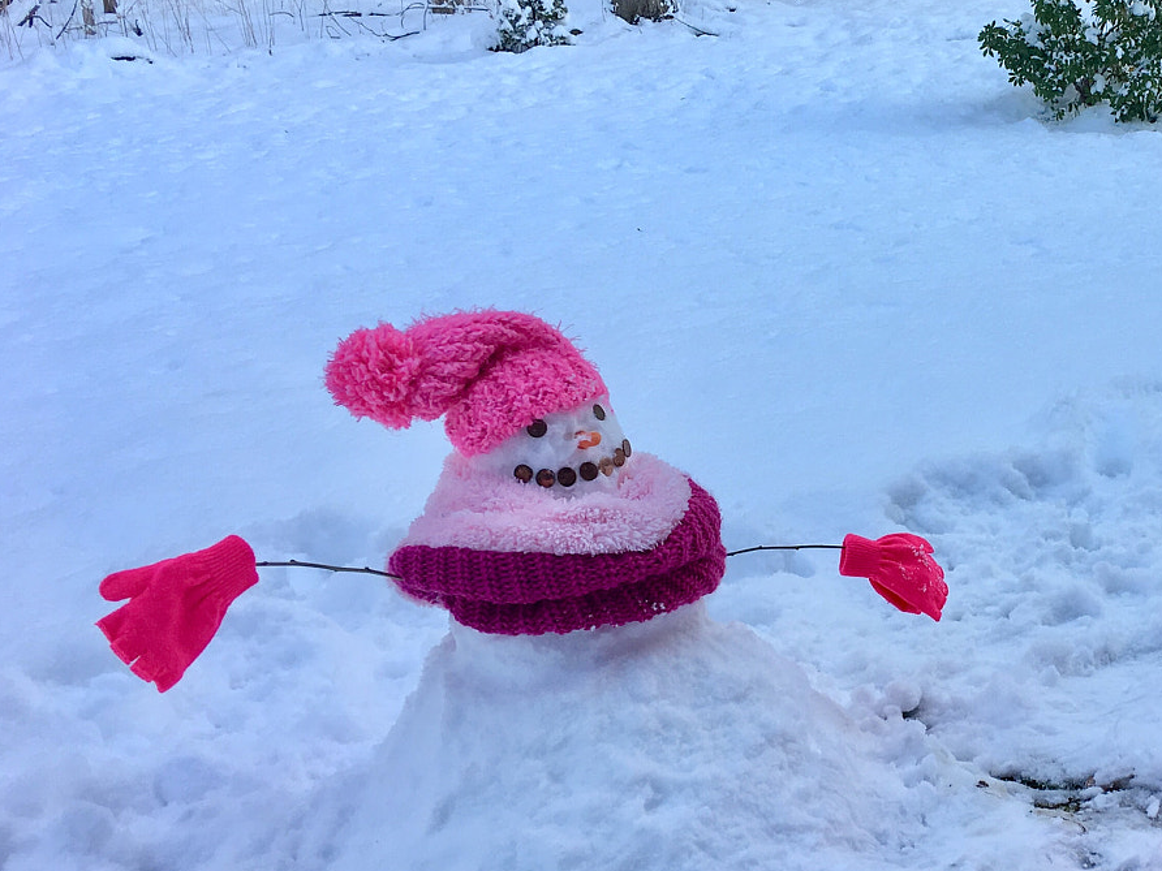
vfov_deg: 28.0
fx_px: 1746
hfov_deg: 35.1
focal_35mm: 52
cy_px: 401
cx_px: 1003
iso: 25
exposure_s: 1/286
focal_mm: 4.15
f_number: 2.2
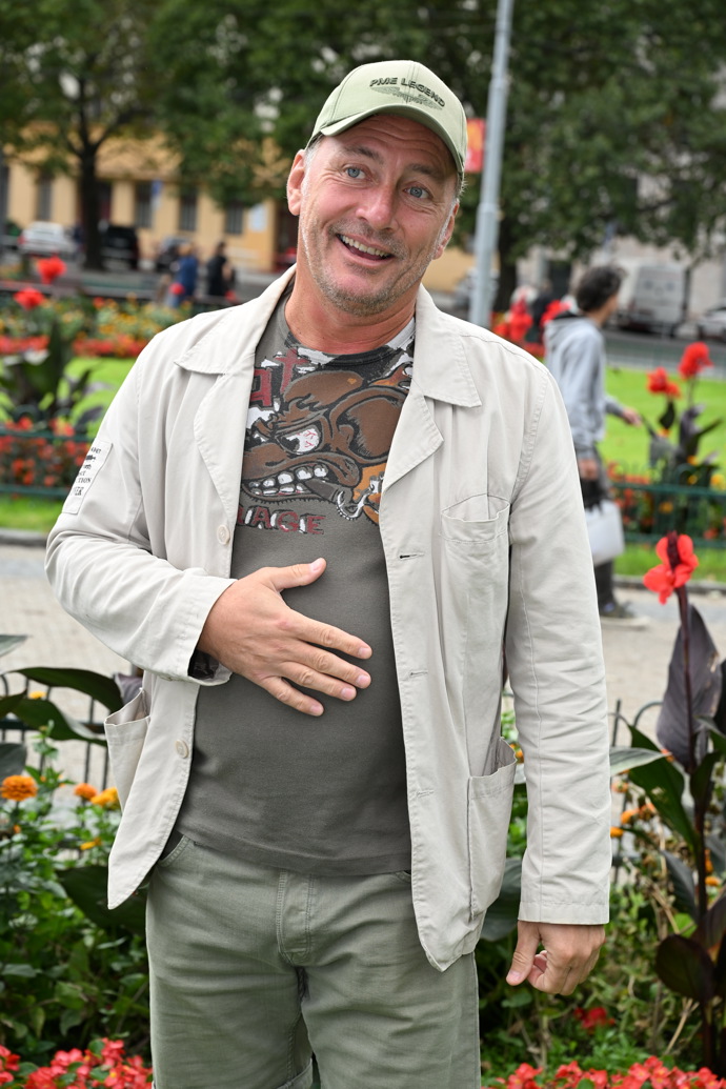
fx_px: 1845
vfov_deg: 32.9
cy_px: 544
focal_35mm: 61
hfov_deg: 22.3
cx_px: 363
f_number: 5
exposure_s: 1/500
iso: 320
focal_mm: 61
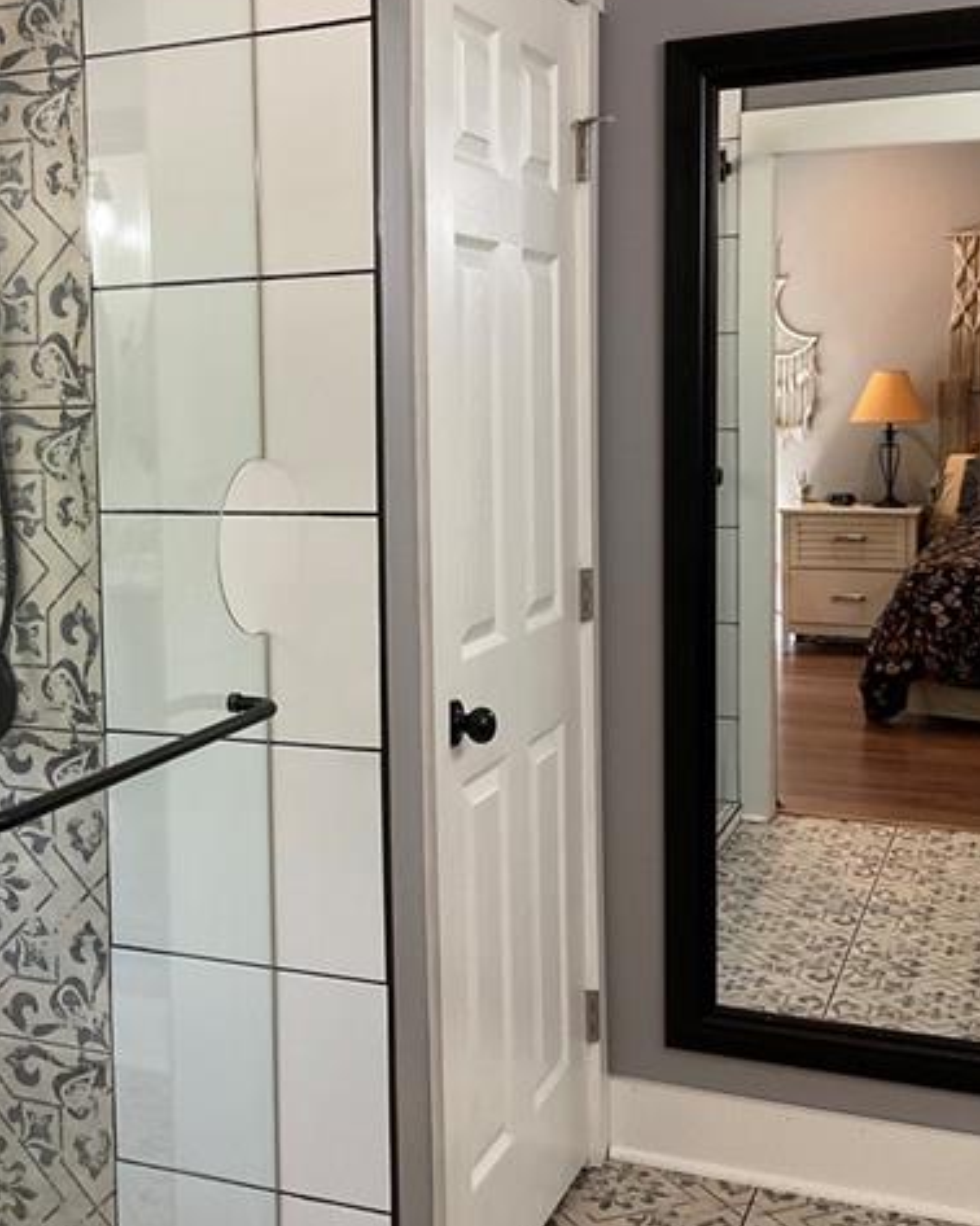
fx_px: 1669
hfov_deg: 32.2
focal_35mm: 46
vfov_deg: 40.3
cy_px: 542
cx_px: 267
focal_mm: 3
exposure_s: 1/60
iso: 100
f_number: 1.8
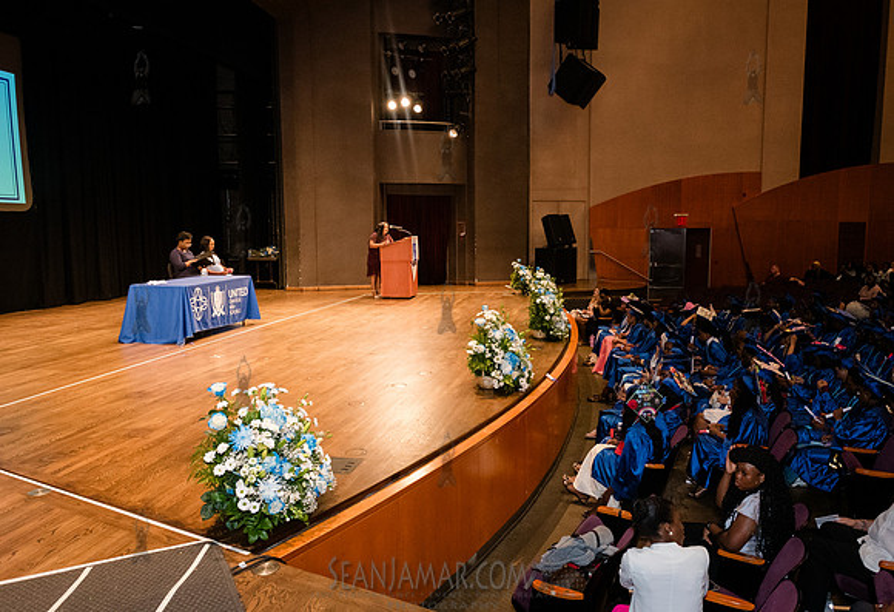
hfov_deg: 64.7
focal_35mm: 28
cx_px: 490
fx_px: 703
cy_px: 306
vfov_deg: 47.0
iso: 5000
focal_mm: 24
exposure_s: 1/200
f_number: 4
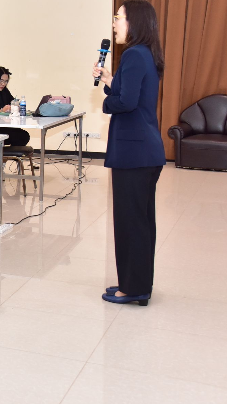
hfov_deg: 15.3
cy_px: 134
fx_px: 760
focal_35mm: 71
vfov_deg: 29.5
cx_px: -143
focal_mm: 32
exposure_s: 1/125
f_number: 5
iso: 2000
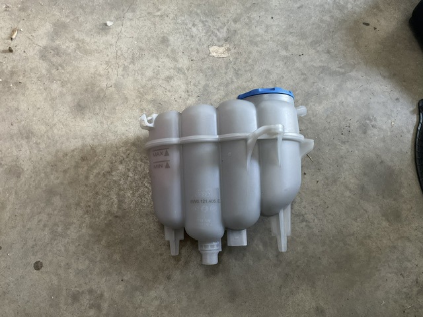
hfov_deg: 61.7
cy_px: 158
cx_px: 212
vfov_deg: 48.2
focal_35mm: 29
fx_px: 354
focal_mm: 3
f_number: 1.8
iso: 200
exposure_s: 1/33
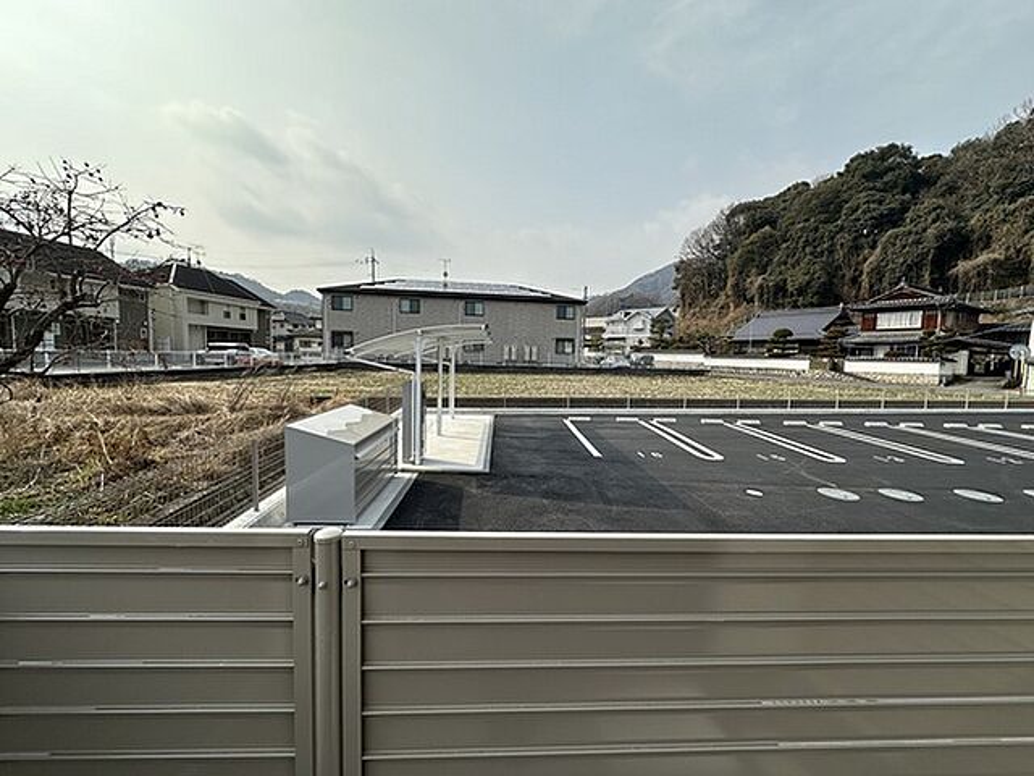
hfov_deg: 102.1
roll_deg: -1.4
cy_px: 388
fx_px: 418
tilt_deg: -4.1
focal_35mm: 14
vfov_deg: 85.7
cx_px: 517
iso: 50
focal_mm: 2.22
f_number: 2.2
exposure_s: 1/2053
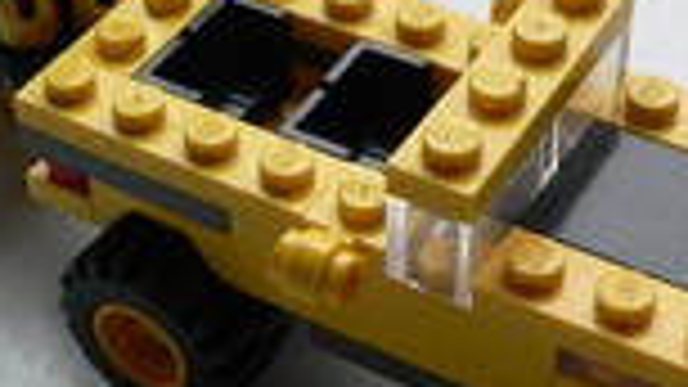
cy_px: 144
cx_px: 220
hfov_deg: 23.1
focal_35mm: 92
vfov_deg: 13.1
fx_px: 1678
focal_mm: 6
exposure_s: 1/60
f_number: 2.8
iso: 400
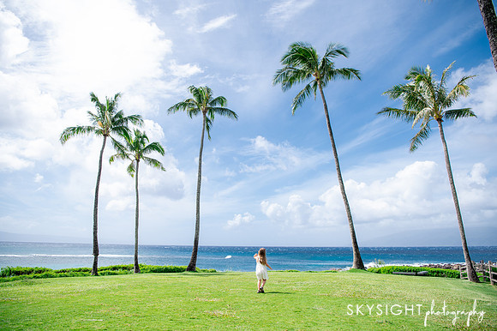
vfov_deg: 53.1
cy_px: 166
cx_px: 248
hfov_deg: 73.8
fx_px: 331
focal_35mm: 24
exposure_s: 1/1250
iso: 160
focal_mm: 24
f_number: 4
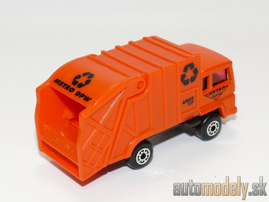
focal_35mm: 89
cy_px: 101
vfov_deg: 16.6
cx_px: 134
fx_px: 692
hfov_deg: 22.0
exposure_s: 1/30
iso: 100
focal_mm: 12.5
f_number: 4
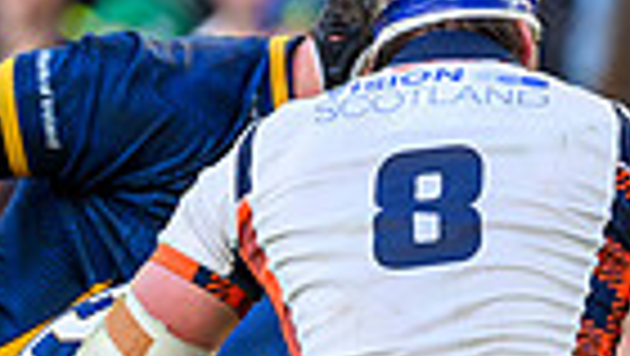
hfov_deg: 0.8
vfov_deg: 0.4
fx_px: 46593
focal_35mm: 2787
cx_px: 1314
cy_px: 1262
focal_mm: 400
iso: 1000
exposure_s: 1/1600
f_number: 4
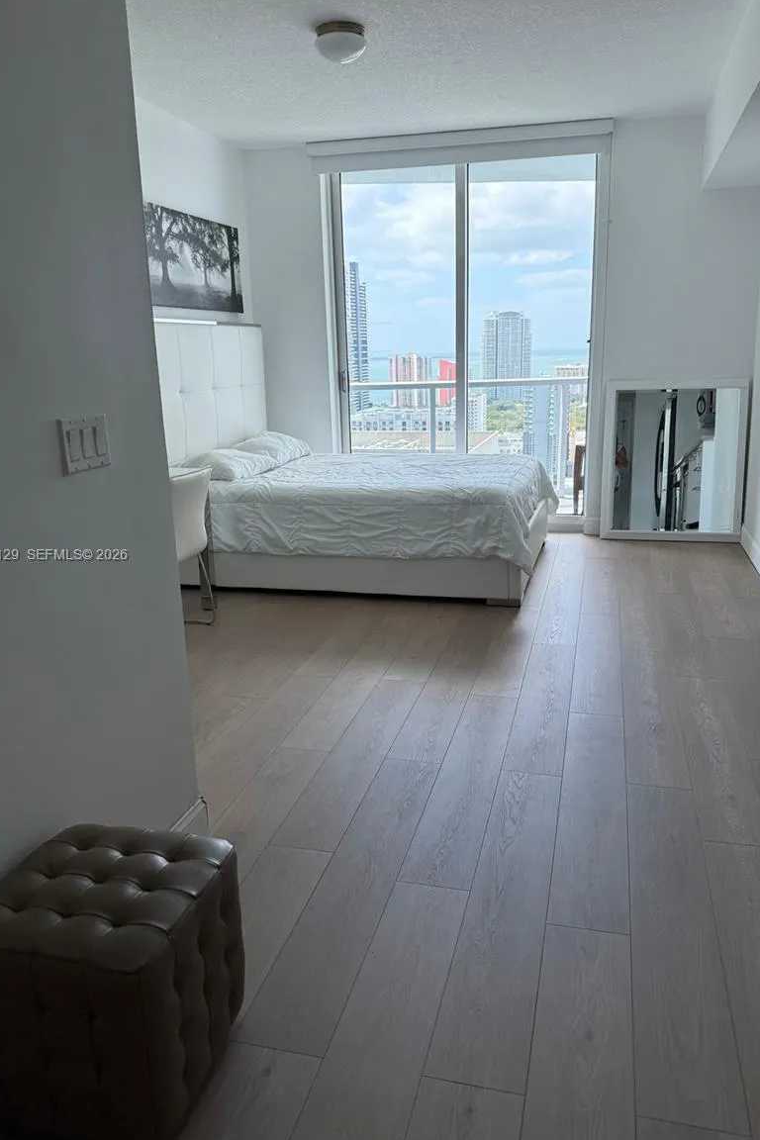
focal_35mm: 26
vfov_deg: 69.4
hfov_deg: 49.5
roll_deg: +0.2
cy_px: 556
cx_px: 390
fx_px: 823
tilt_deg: -13.6
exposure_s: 1/722
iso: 100
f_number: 1.78
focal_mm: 6.76
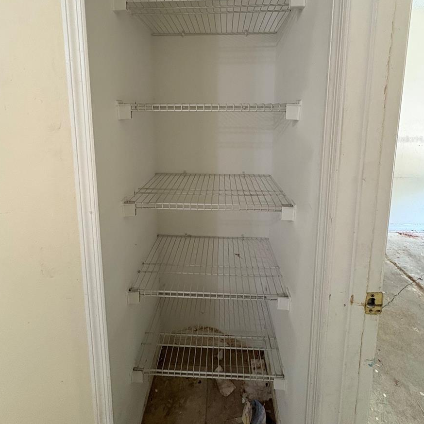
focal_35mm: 17
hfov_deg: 84.0
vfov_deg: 81.0
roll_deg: -0.5
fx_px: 236
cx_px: 212
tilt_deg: -6.2
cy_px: 139
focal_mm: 2.22
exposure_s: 1/60
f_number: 2.2
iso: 400
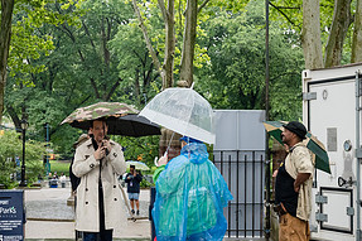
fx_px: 714
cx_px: 104
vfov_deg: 19.1
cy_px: 161
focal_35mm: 71
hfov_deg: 28.2
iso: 2000
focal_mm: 35
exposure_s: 1/400
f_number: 4.5
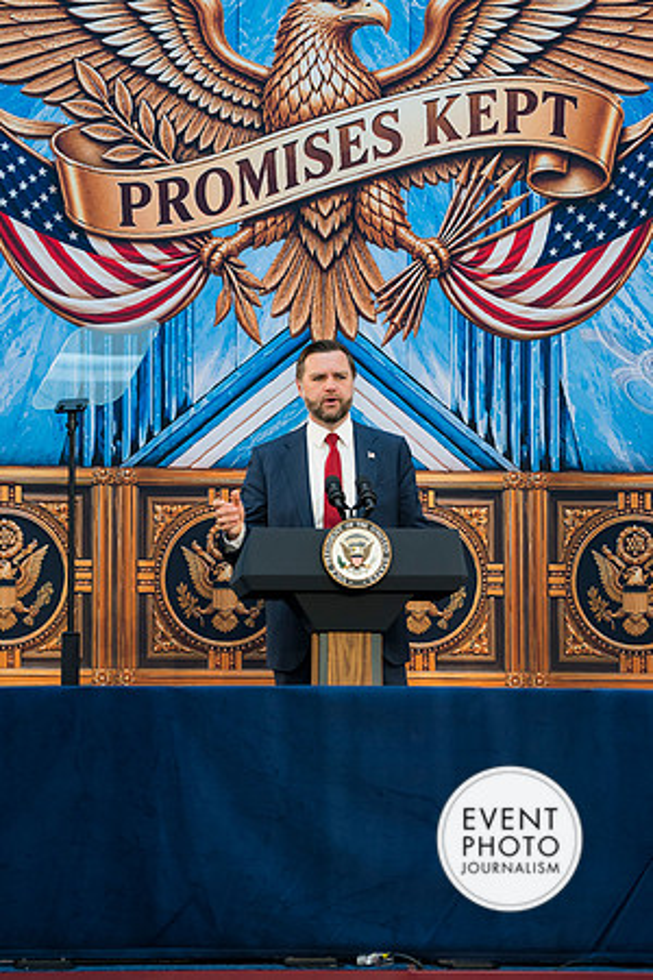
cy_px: 490
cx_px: 326
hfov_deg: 10.9
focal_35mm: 126
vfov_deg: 16.3
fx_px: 3428
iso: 500
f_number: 2.8
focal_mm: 84
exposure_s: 1/320
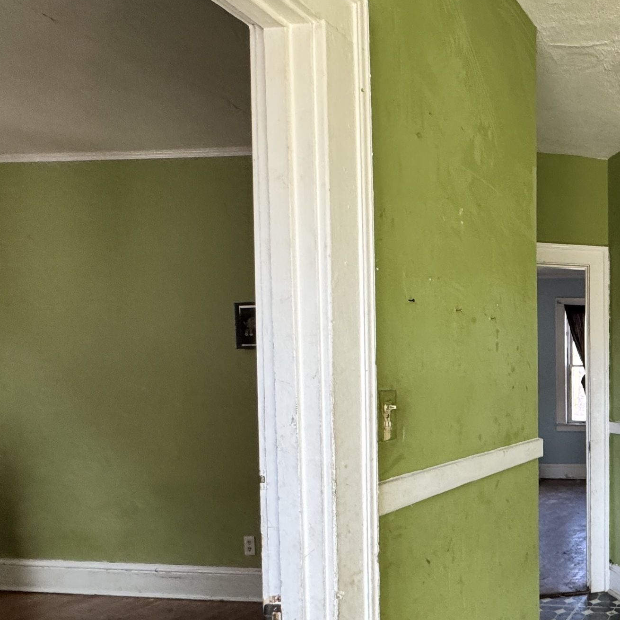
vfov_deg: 54.7
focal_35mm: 29
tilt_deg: -3.5
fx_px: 588
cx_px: 697
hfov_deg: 42.4
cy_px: 402
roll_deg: +0.0
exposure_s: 1/99
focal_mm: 2.22
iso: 320
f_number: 2.2
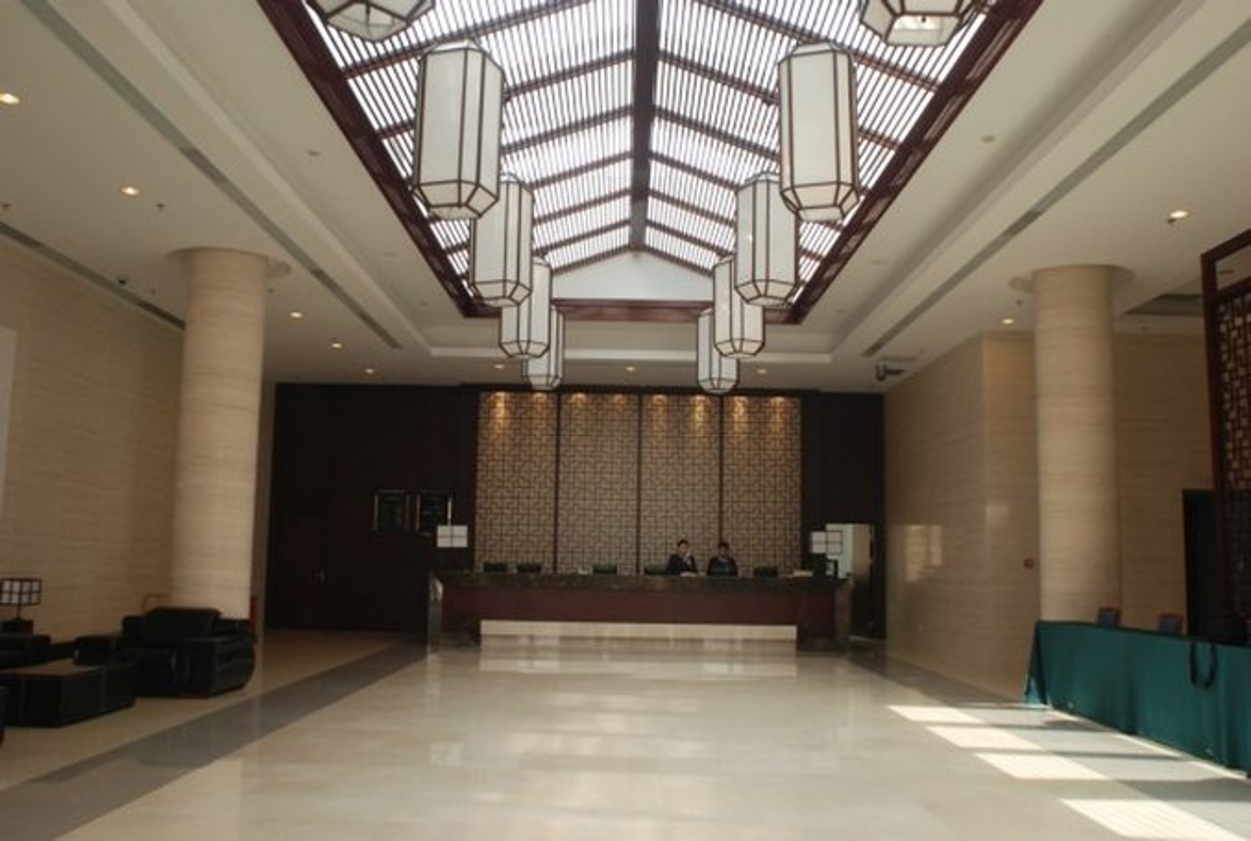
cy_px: 420
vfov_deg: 43.8
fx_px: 1045
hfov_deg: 61.8
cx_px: 626
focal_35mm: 30
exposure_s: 1/60
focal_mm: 20
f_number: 5
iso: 200
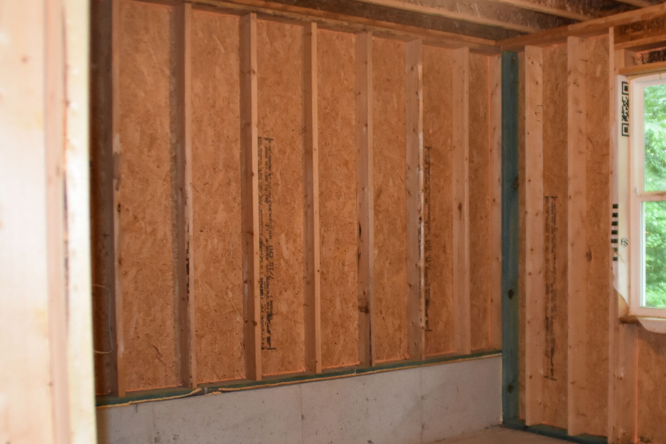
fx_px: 833
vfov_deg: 29.8
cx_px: 472
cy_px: 250
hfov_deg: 42.7
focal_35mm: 45
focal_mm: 18
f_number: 3.5
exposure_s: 1/60
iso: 1600
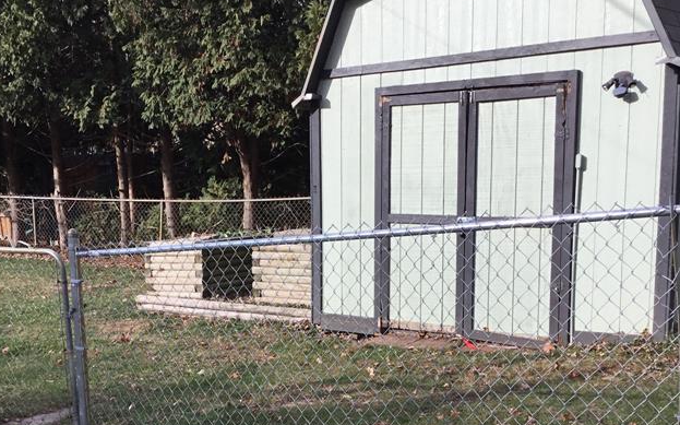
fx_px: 1000
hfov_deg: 37.4
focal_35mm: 54
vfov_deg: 23.6
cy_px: 332
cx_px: 270
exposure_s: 1/497
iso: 25
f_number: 2.4
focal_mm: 3.3
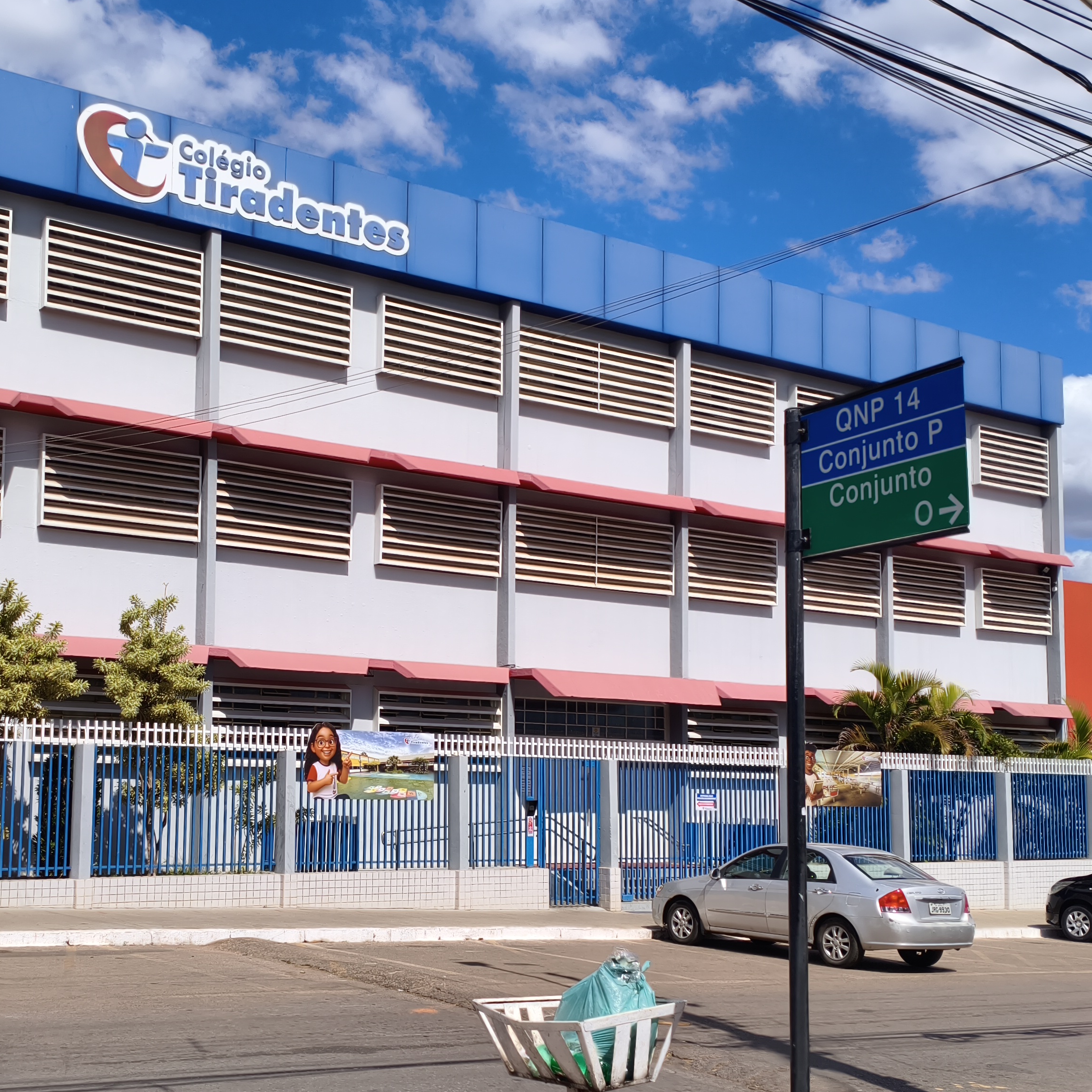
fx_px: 1463
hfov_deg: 40.5
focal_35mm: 41
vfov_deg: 40.8
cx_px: 384
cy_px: 648
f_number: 1.5
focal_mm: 4.94
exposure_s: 1/4477
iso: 80
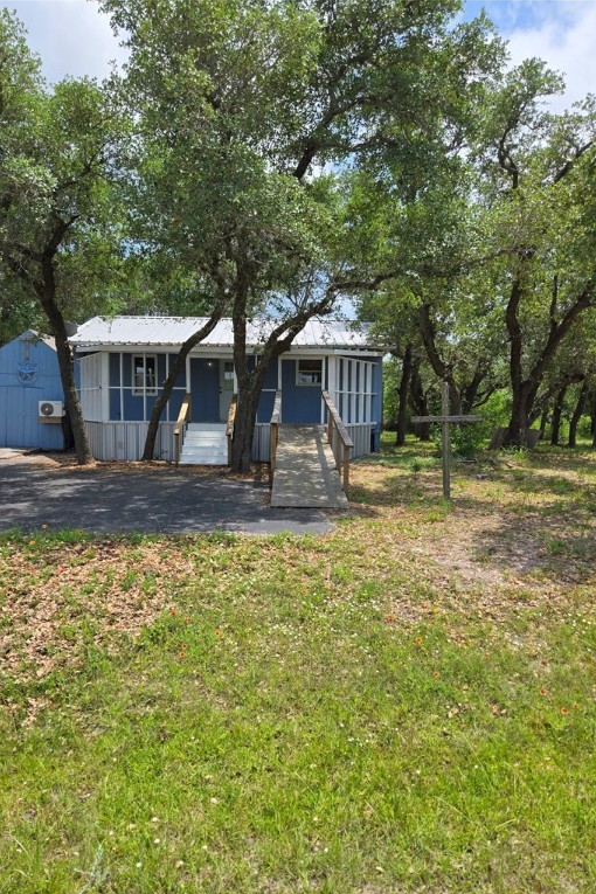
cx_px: 279
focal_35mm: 24
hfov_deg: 53.1
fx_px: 596
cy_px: 448
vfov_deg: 73.7
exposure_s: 1/2921
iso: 40
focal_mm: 5.4
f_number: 1.8
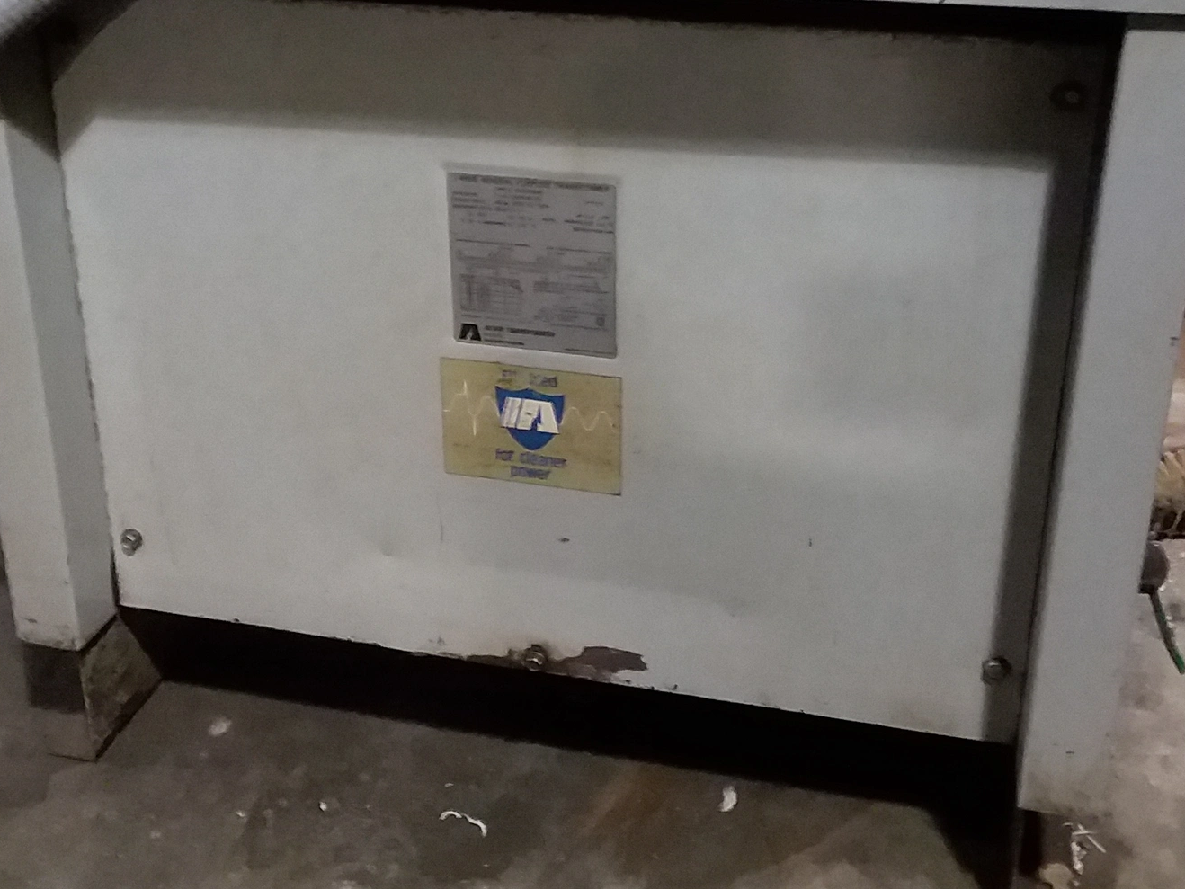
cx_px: 533
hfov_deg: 42.9
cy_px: 298
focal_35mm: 44
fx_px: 1507
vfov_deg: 32.6
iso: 320
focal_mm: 2.47
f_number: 1.9
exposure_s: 1/17
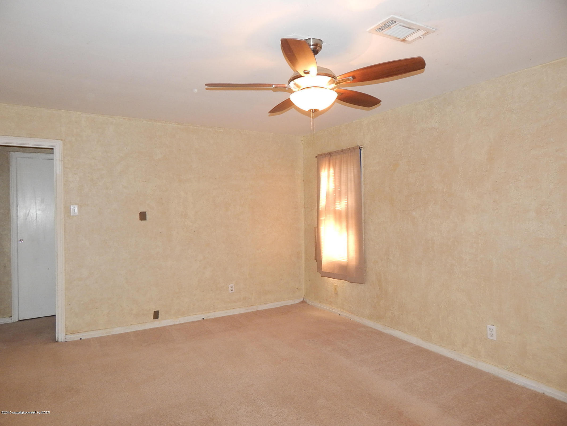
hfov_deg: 73.9
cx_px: 284
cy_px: 213
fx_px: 377
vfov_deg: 58.9
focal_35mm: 23
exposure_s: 1/30
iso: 200
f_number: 3
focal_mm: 4
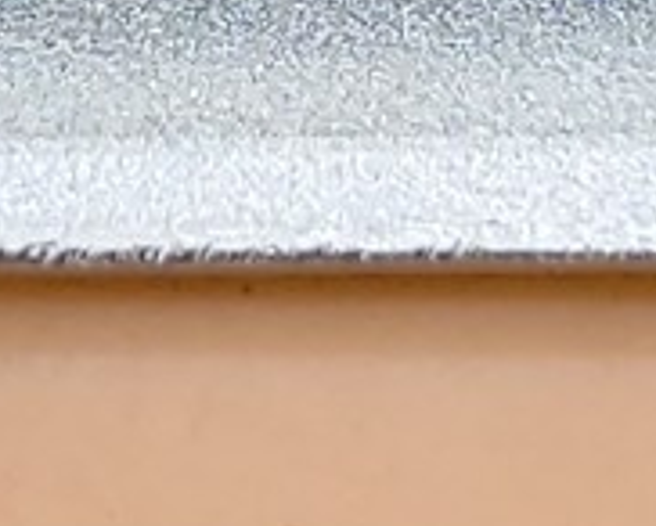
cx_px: 335
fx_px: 6608
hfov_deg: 5.7
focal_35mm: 340
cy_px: -875
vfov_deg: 4.4
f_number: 1.8
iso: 50
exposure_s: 1/110
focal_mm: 4.36
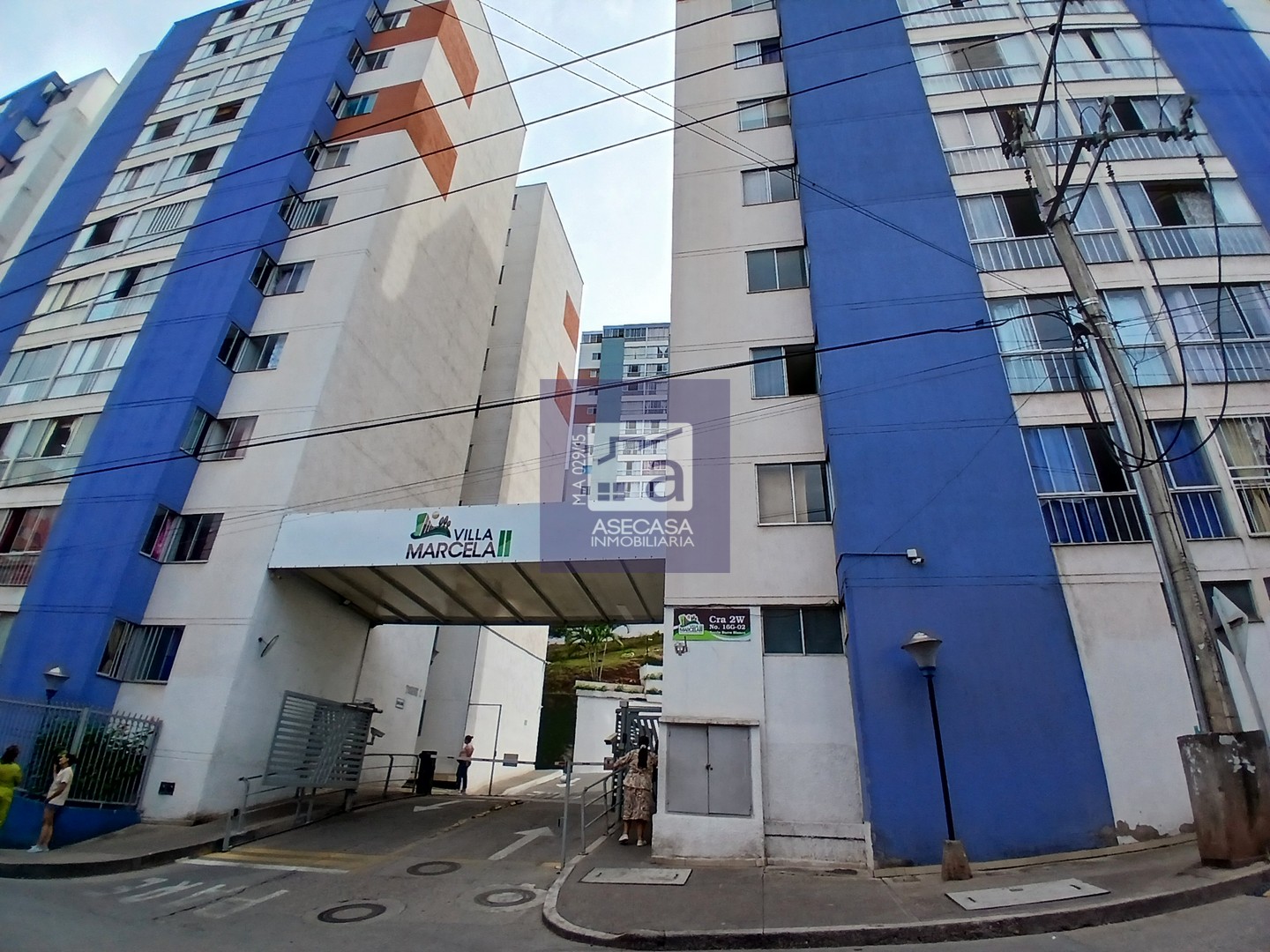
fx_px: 624
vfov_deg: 74.7
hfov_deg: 91.0
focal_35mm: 17
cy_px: 476
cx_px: 635
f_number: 2.2
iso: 50
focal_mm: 1.4
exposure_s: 1/967
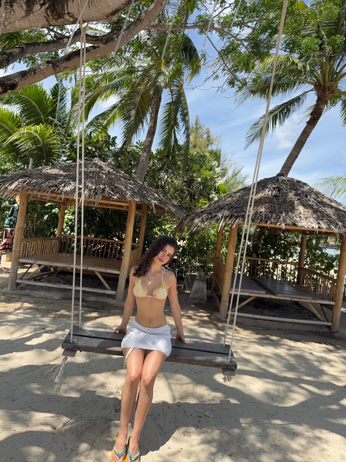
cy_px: 231
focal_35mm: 24
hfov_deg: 56.8
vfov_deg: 71.6
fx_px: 320
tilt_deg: +0.5
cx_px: 173
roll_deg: -5.6
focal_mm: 6.76
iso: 100
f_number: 1.78
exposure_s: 1/3425
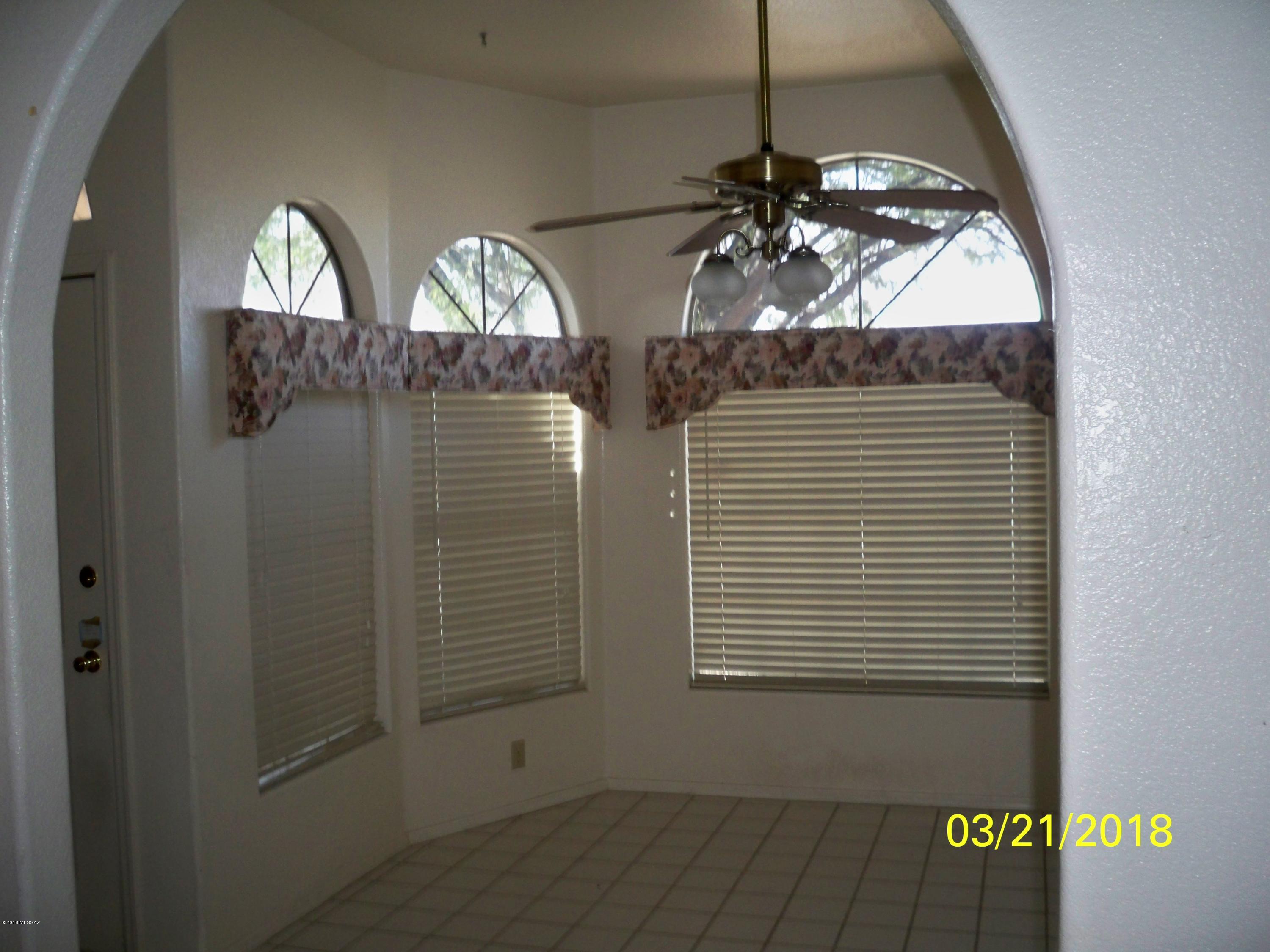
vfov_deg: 40.7
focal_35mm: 35
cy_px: 476
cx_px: 635
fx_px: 1284
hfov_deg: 52.6
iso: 200
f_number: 3.1
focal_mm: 6.3
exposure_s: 1/60
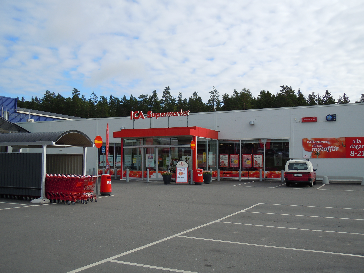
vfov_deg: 41.8
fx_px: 358
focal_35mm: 34
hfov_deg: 54.0
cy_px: 136
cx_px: 182
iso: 100
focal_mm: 6.2
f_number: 3.6
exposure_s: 1/800
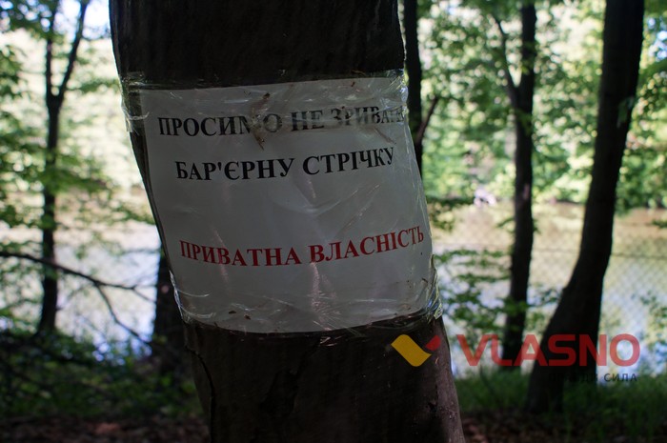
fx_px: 777
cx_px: 334
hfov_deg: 46.4
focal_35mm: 42
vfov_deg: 31.8
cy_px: 222
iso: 250
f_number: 4.5
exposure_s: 1/60
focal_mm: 28
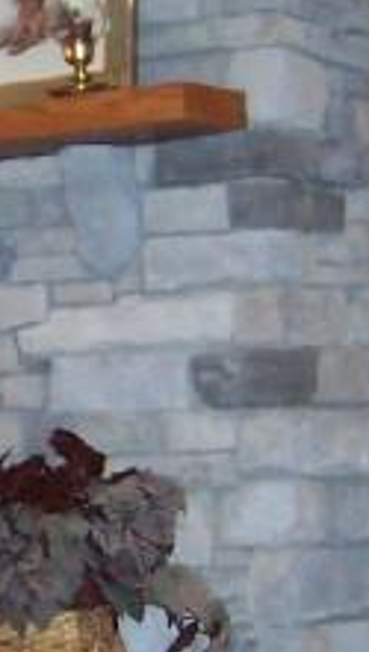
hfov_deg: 8.7
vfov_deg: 15.8
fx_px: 2356
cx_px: -218
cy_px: 392
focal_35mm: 136
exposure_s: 1/60
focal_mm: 5.6
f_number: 2.4
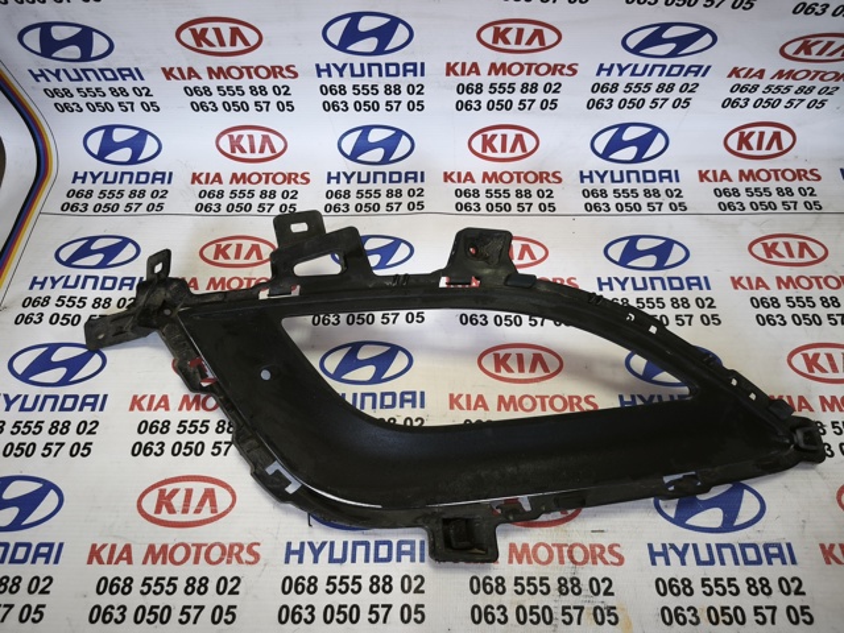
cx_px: 422
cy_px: 316
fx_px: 561
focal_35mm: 23
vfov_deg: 58.9
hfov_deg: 73.9
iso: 250
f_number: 1.7
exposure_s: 1/100
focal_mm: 5.35
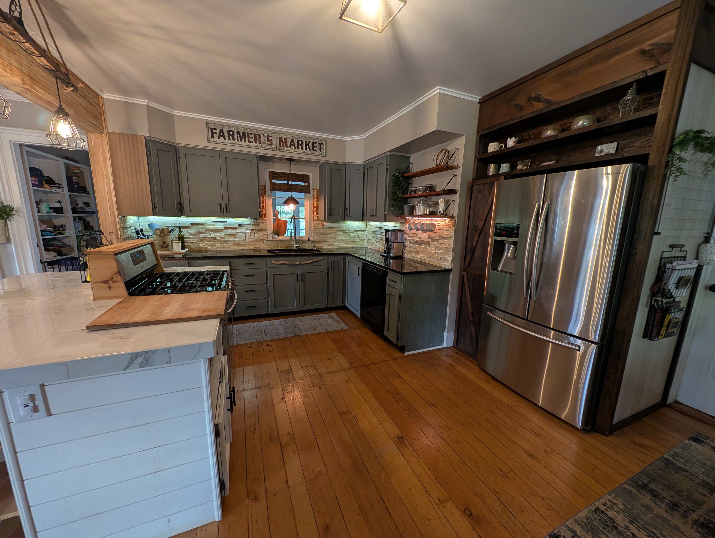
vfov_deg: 94.6
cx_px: 358
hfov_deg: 110.5
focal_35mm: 12
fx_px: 248
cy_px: 269
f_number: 1.95
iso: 155
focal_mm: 2.23
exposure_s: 1/30
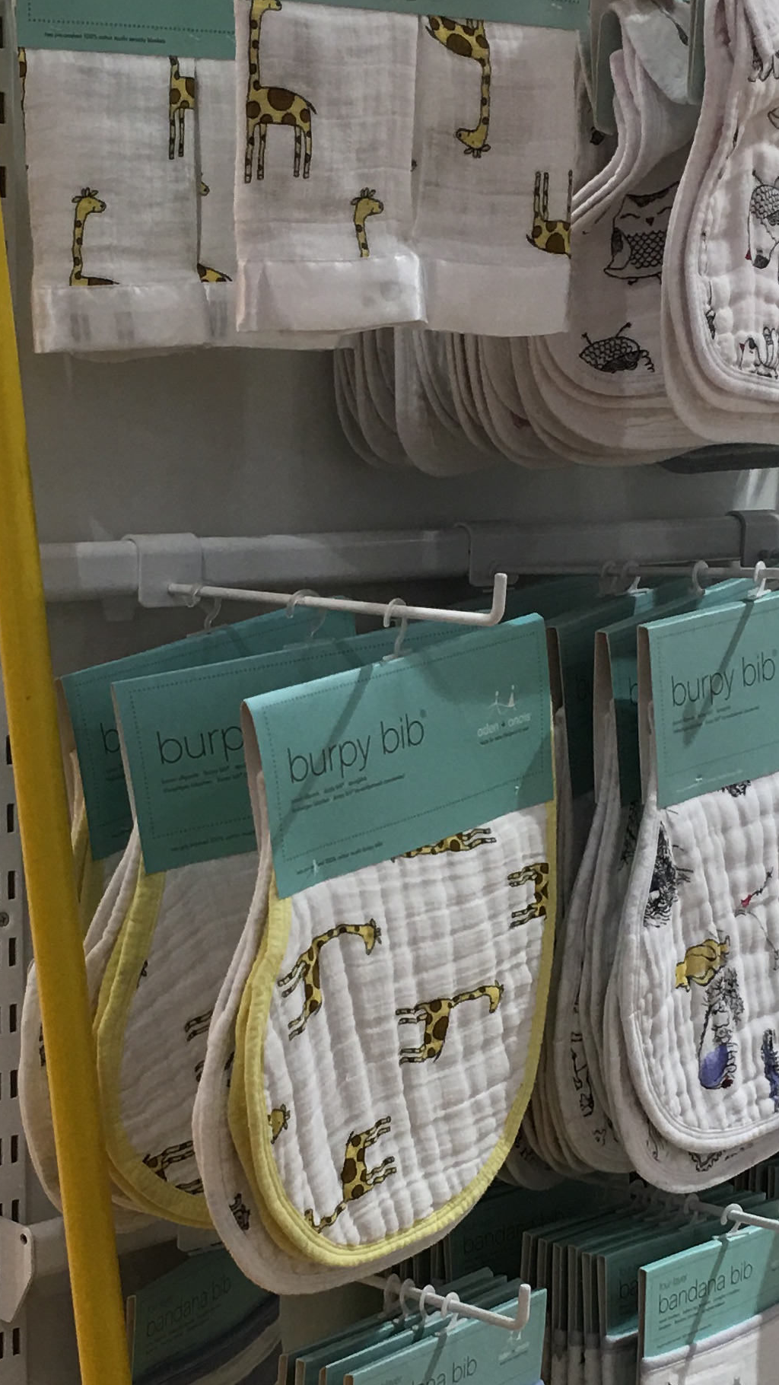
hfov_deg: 17.2
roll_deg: -0.1
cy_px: 851
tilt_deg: -8.6
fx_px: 2570
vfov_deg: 30.0
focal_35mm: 70
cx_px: 313
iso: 40
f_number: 2.2
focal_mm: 4.15
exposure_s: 1/33
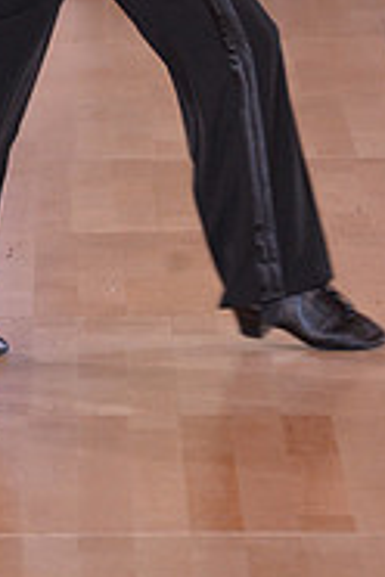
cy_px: -273
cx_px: -194
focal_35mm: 592
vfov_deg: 3.5
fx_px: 9496
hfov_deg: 2.3
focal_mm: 190
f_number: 5.6
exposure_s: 1/250
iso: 2000
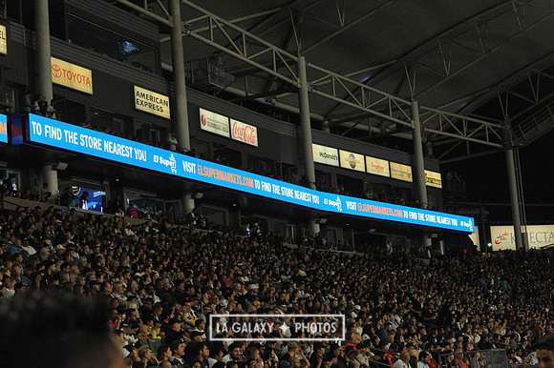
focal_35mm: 90
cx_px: 277
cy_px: 184
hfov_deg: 22.6
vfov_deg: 15.2
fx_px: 1384
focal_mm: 90
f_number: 9
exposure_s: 1/320
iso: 3200
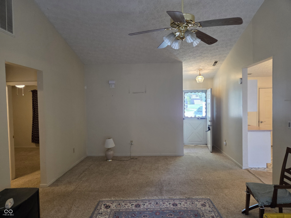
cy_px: 109
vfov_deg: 58.9
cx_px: 146
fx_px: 193
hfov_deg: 73.9
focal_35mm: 23
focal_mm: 5.4
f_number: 1.8
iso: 320
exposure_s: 1/120
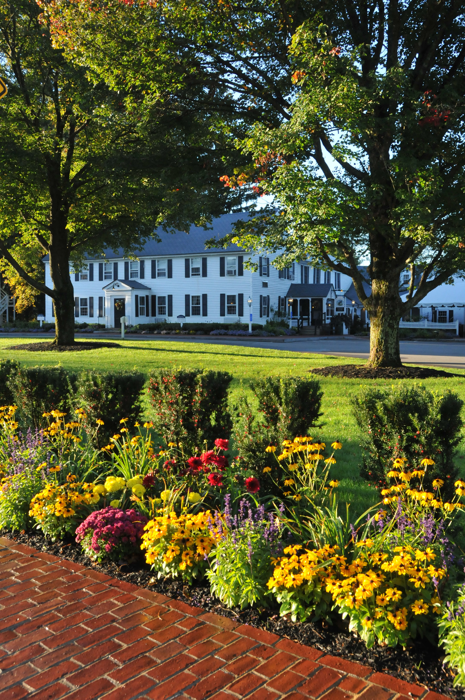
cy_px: 350
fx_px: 641
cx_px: 232
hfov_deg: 39.9
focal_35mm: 33
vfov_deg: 57.3
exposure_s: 1/250
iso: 800
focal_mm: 22
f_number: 8
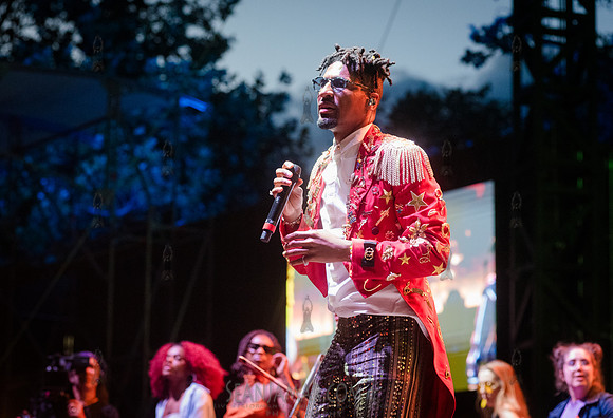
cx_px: 278
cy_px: 194
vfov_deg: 11.5
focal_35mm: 122
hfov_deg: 16.7
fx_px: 2087
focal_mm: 112
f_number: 4.5
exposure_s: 1/400
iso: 6400
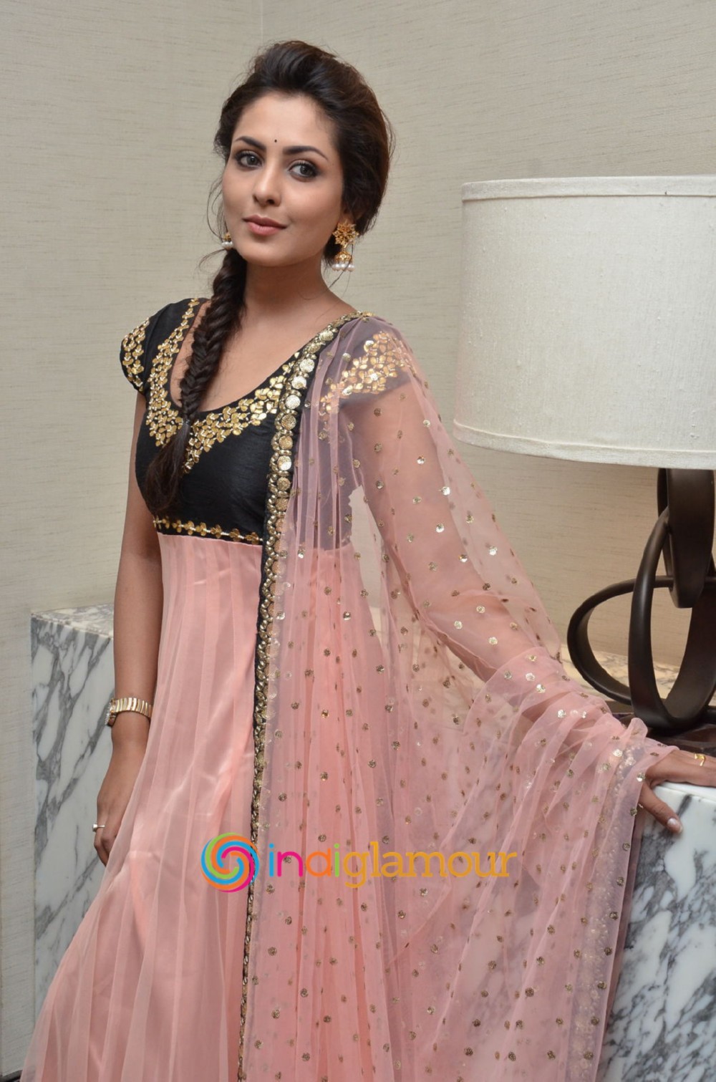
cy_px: 541
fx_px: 1709
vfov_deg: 35.1
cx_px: 358
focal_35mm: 57
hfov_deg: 23.7
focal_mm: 38
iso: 1250
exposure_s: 1/125
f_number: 6.3
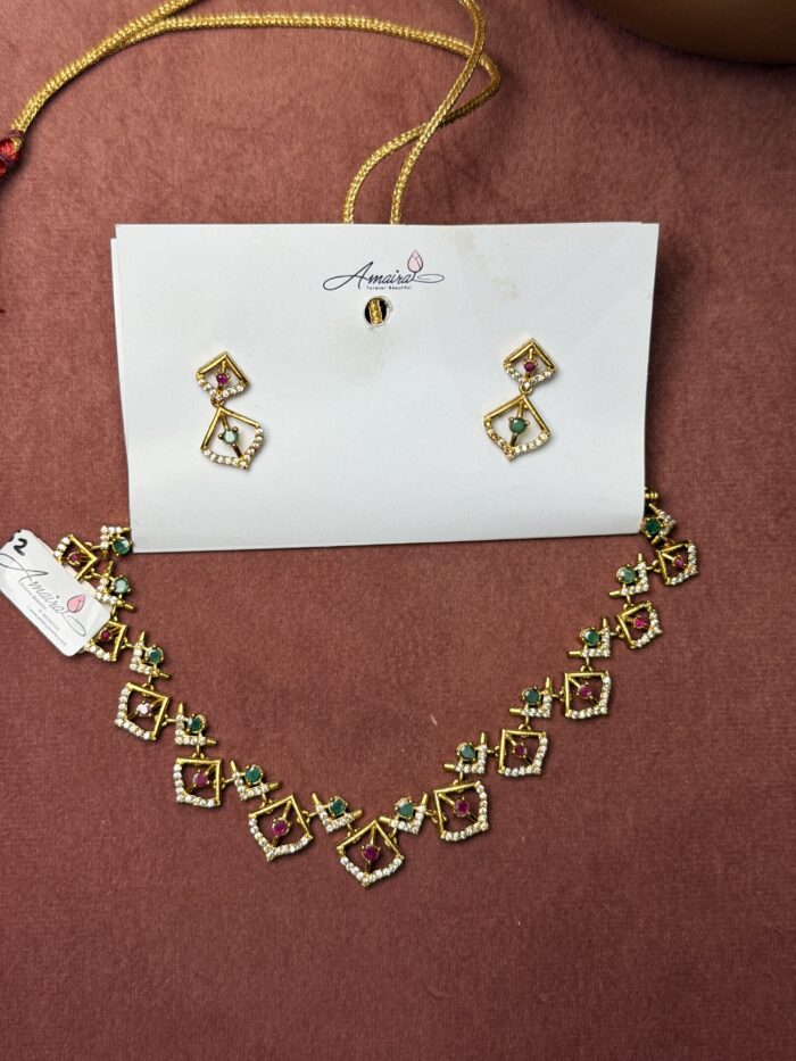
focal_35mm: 48
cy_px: 530
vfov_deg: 39.7
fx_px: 1471
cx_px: 398
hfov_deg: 30.3
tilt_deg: -84.0
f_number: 1.78
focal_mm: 6.76
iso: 50
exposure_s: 1/156
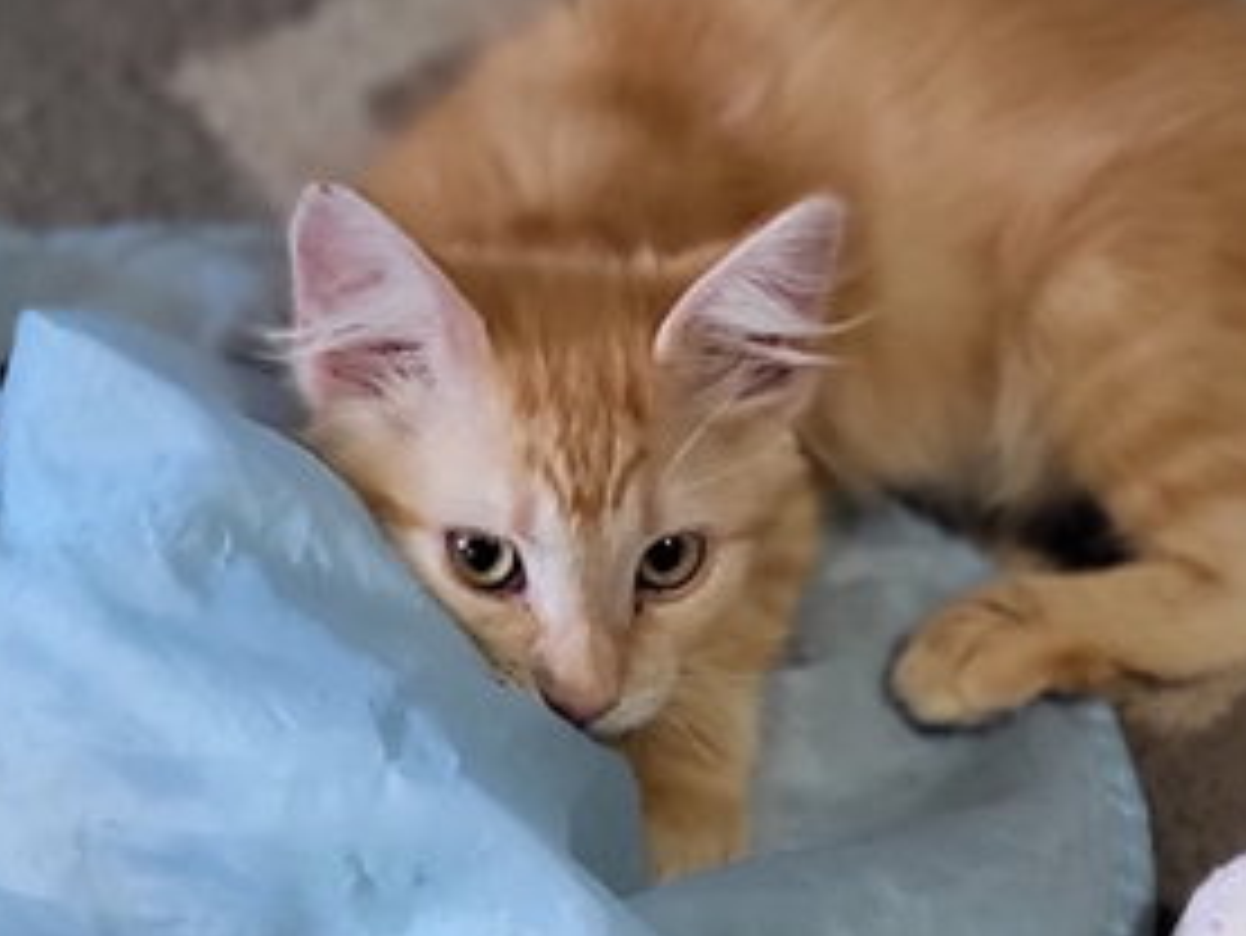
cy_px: 616
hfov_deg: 38.3
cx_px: 1062
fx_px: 1692
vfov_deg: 30.7
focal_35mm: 47
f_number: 1.8
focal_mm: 4.25
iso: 500
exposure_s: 1/17
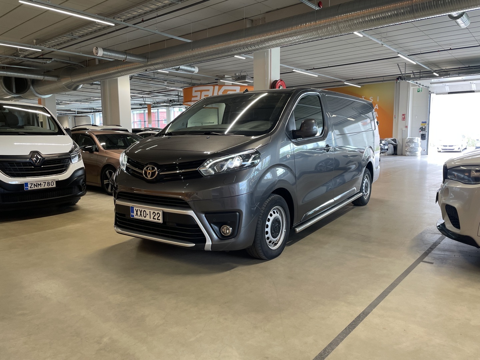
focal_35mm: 26
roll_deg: +0.3
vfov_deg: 53.1
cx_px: 240
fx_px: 361
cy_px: 180
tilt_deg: -5.8
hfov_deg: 67.3
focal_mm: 4.2
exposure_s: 1/81
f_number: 1.6
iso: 80
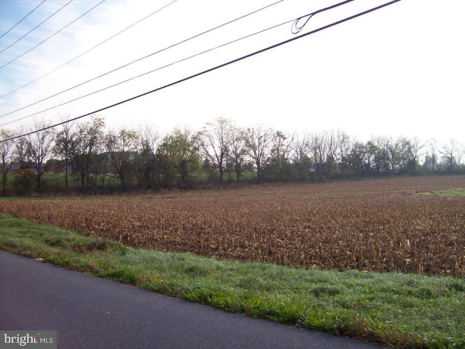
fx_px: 483
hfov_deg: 51.4
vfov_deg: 39.6
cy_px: 174
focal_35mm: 36
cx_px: 232
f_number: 2.7
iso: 80
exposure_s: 1/605
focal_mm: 6
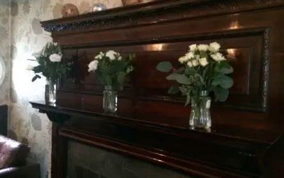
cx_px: 142
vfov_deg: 40.6
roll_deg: -0.4
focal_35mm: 31
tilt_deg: -3.5
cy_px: 84
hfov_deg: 61.2
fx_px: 240
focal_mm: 4.15
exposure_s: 1/17
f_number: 2.2
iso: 500
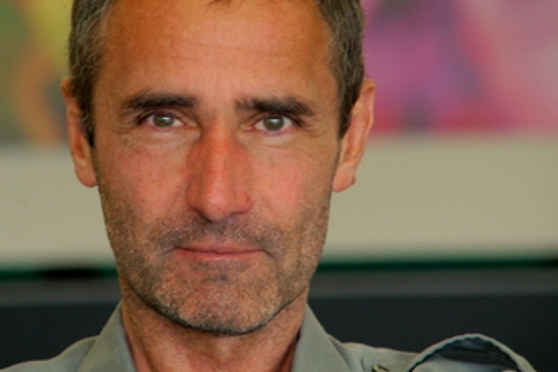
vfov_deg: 3.3
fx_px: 6450
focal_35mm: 416
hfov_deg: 5.0
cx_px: 223
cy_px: 151
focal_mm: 200
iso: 400
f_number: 6.7
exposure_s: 1/45
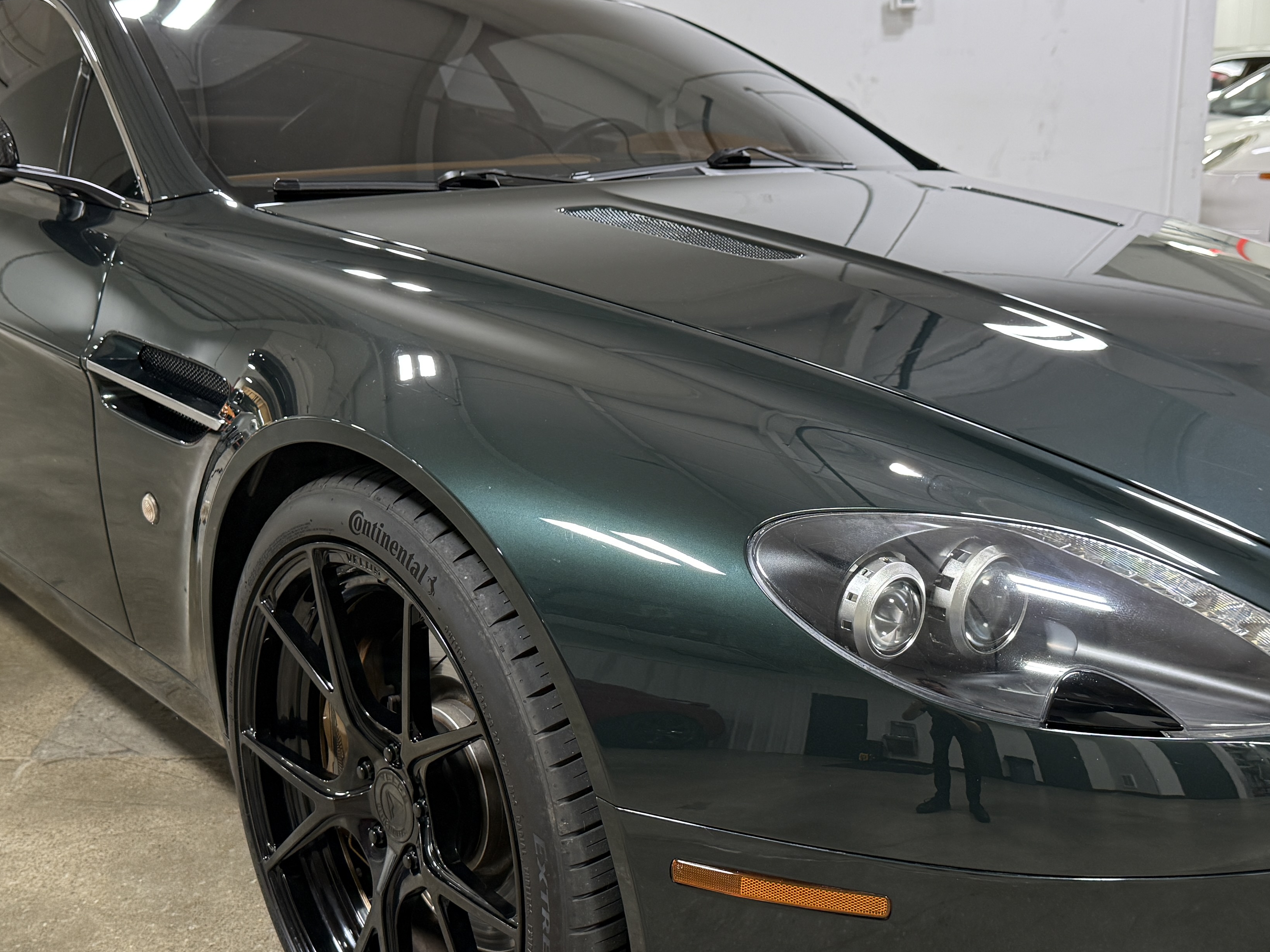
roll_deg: +0.3
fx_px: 1541
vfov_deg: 34.3
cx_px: 737
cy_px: 492
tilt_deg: -14.3
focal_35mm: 42
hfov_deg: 44.6
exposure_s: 1/120
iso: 160
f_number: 1.78
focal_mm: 6.76
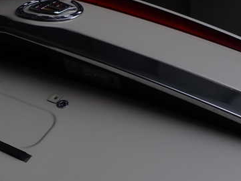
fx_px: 348
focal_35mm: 50
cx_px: 45
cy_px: 127
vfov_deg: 28.8
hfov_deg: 36.7
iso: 100
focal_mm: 5.4
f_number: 3.2
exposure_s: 1/250
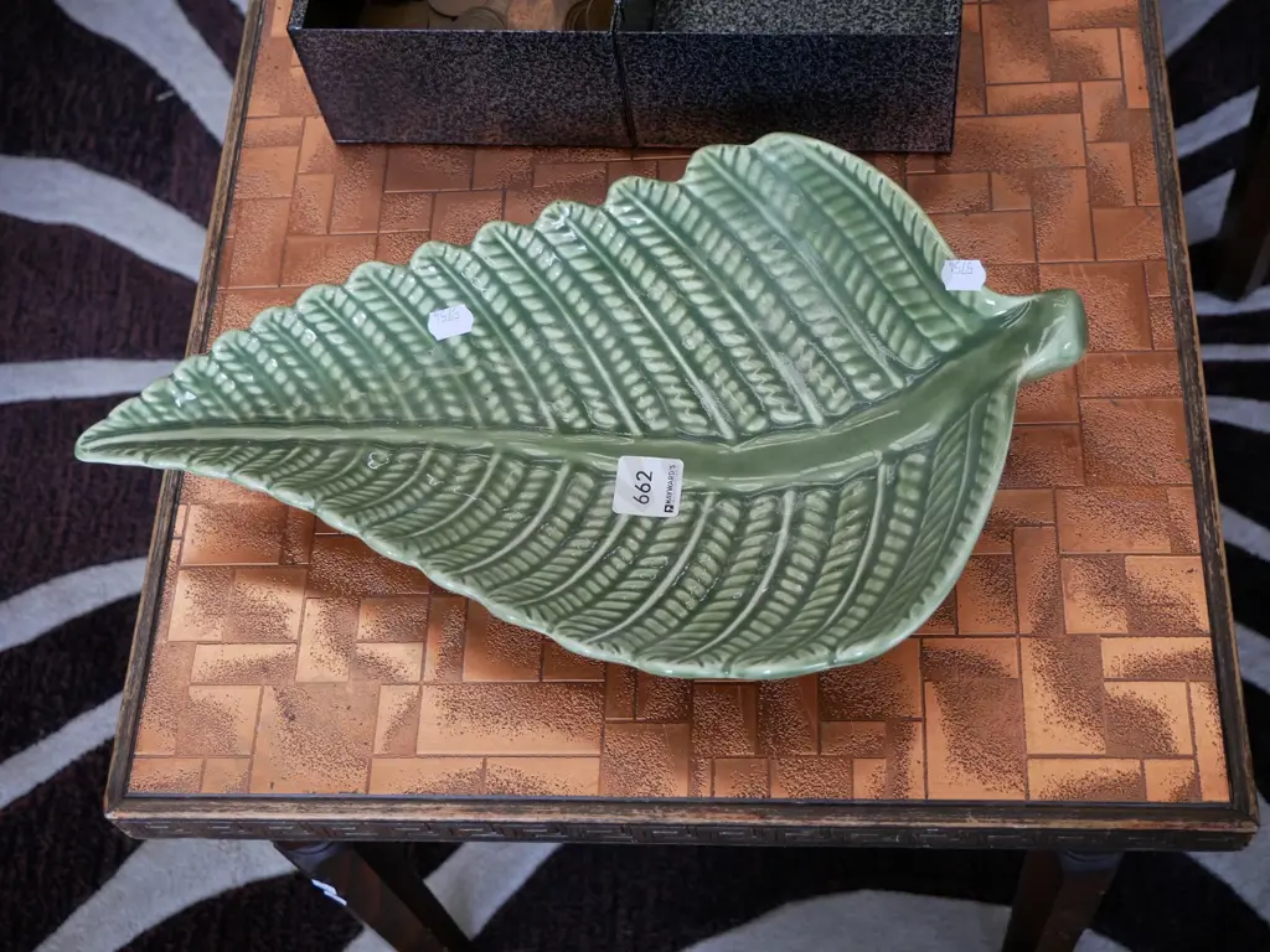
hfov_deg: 42.9
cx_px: 635
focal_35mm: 44
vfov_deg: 32.9
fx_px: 1614
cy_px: 476
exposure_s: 1/60
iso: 800
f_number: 4.2
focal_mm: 22
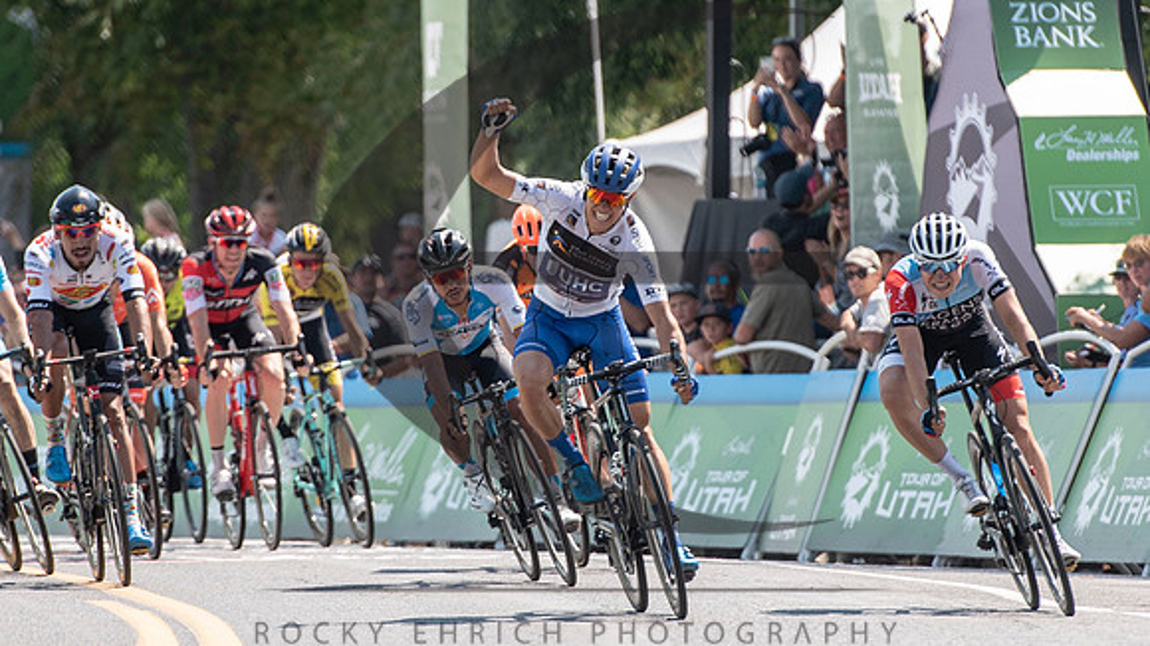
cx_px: 556
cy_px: 333
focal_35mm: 451
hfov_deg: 4.8
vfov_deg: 2.7
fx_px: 13740
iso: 100
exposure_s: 1/640
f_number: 4
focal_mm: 200
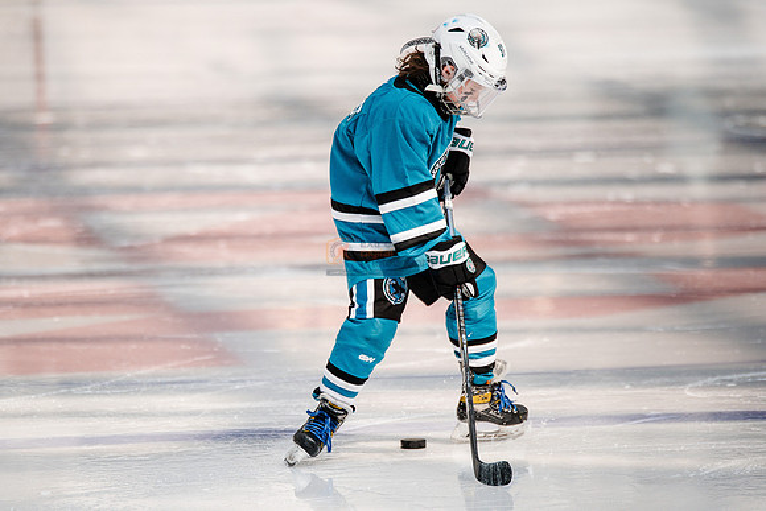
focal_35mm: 371
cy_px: 279
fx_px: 7897
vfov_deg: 3.7
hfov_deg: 5.6
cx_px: 292
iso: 640
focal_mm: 300
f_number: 3.2
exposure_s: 1/2000
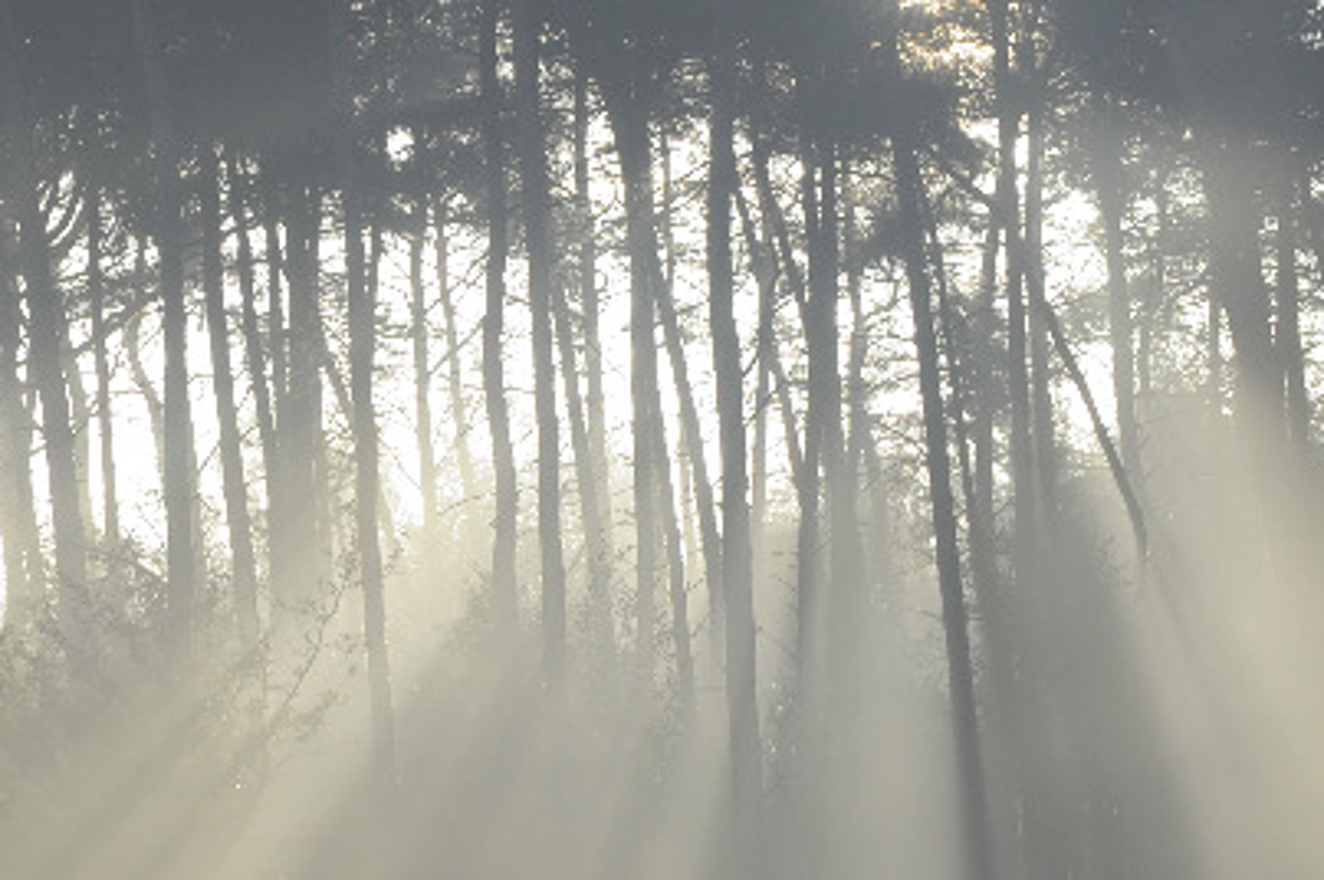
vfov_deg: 5.1
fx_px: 9811
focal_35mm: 267
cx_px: -352
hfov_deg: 7.6
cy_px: 1041
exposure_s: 1/160
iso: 200
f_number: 8
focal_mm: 70
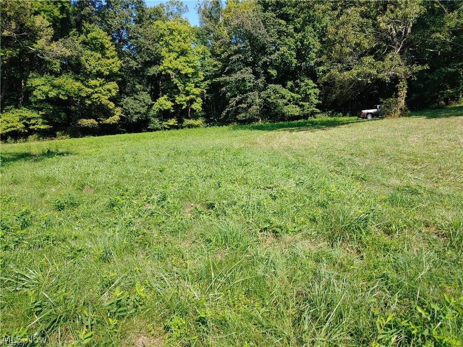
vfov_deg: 54.9
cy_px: 174
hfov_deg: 69.4
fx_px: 334
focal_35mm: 25
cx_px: 232
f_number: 1.5
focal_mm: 4.23
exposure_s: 1/1515
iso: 50
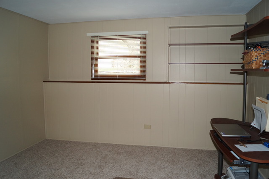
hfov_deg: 67.4
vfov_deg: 47.9
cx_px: 134
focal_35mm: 27
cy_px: 90
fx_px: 202
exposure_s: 1/160
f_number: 3.5
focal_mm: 18
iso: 640
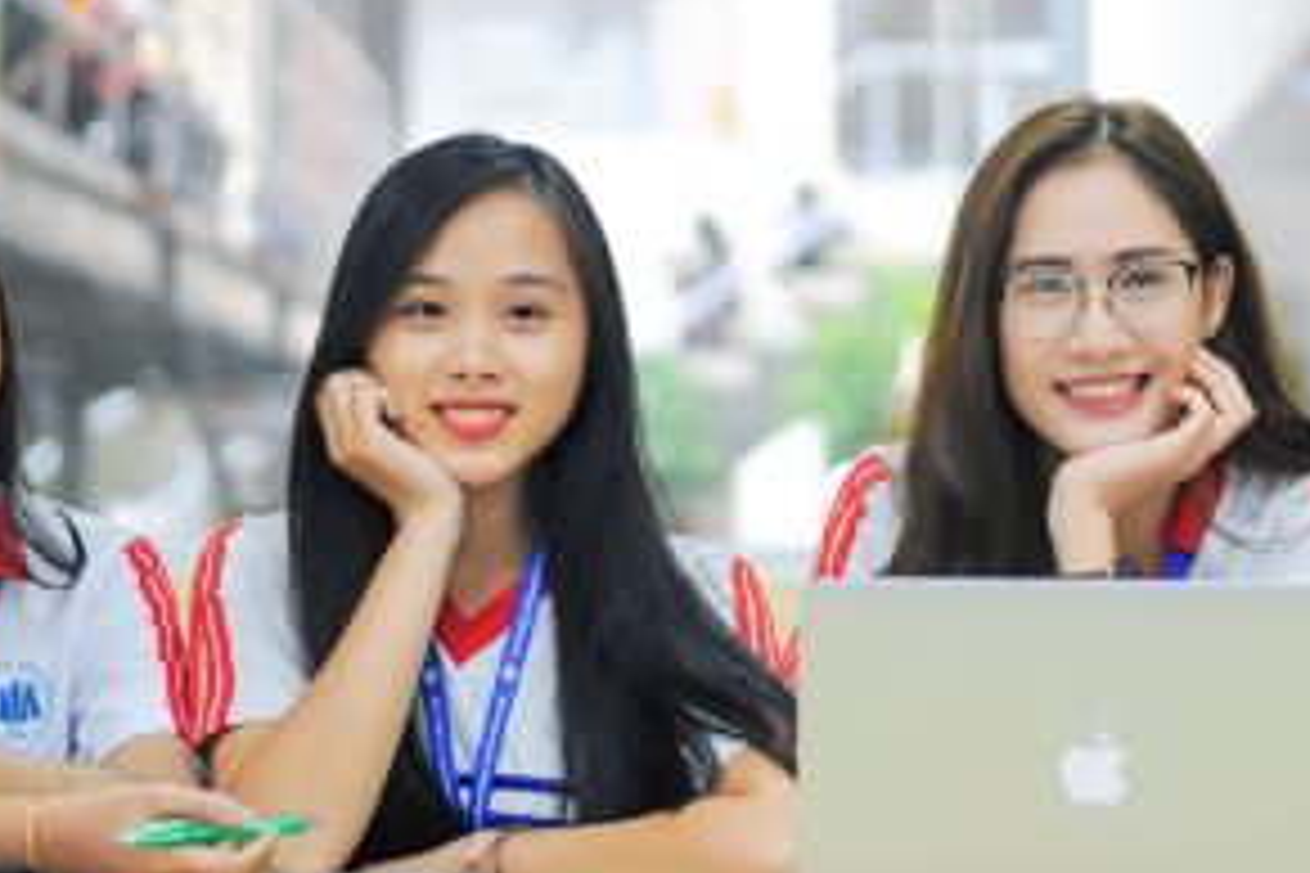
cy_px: -36
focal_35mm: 139
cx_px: 981
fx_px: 5058
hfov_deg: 14.7
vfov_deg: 9.8
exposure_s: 1/160
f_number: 2
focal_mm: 50
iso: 250
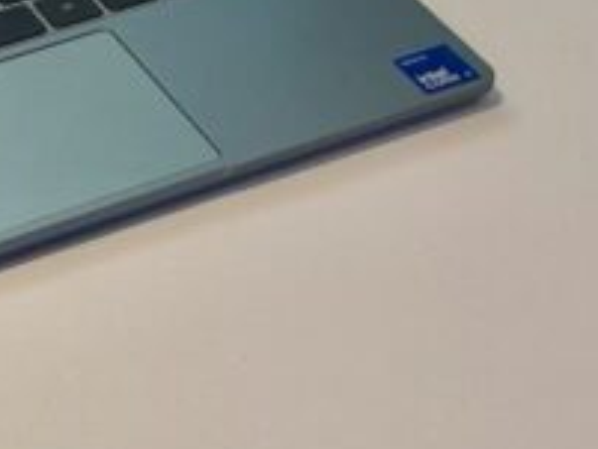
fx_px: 2679
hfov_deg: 12.4
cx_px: -170
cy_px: -169
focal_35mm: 155
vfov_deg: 9.4
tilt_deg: -32.1
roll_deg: +3.7
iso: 50
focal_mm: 5.96
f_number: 1.6
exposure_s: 1/60
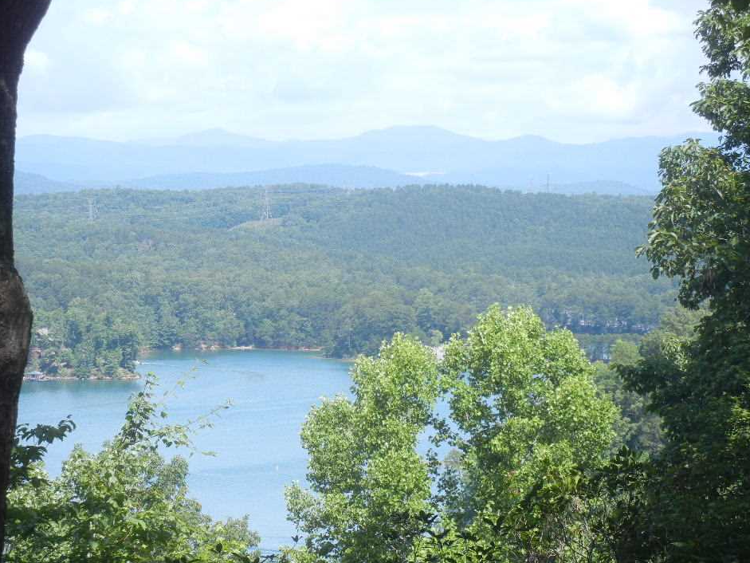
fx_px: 2405
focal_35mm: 111
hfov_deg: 17.7
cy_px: 282
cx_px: 355
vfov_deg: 13.3
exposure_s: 1/393
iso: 160
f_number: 4.5
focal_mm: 18.3
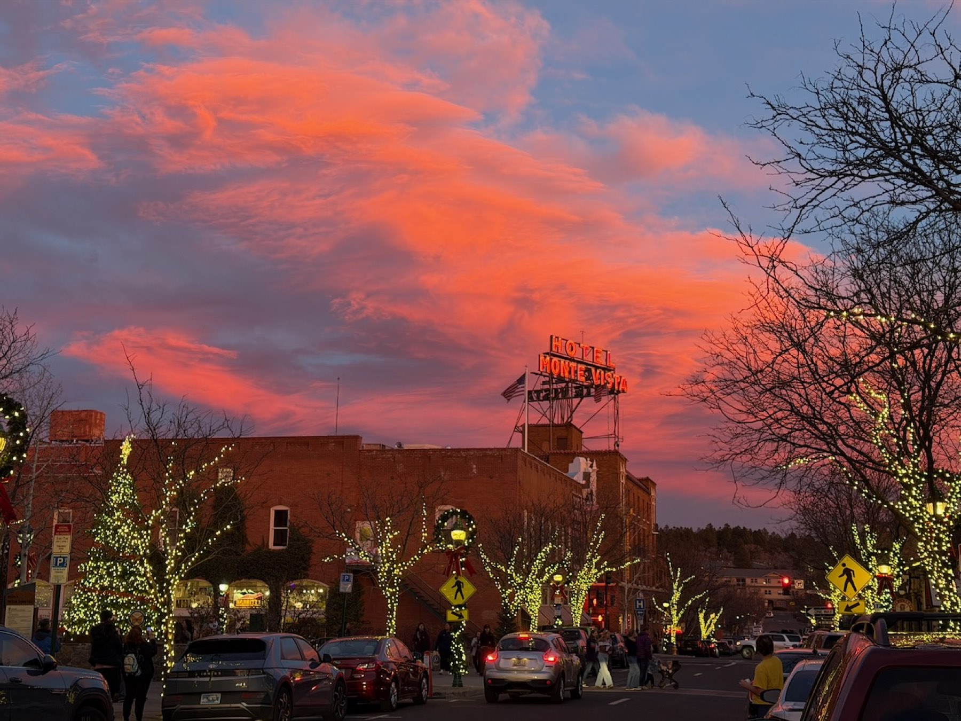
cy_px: 360
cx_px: 480
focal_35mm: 48
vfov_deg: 30.3
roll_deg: -0.9
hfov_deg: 39.7
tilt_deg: +9.9
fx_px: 1333
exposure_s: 1/60
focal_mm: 6.76
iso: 100
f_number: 1.78
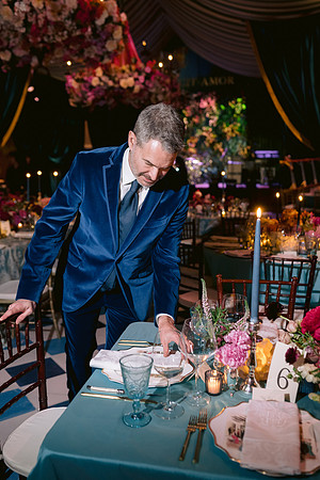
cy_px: 240
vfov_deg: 54.4
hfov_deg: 37.9
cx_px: 160
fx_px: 467
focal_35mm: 35
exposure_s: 1/100
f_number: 2.8
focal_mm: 35
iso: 1000
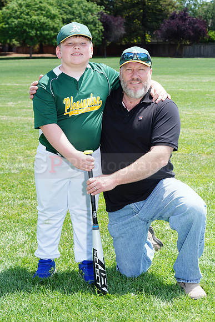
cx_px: 108
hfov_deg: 16.3
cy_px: 161
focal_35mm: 84
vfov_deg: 24.2
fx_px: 752
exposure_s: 1/200
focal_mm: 84
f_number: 9
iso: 200
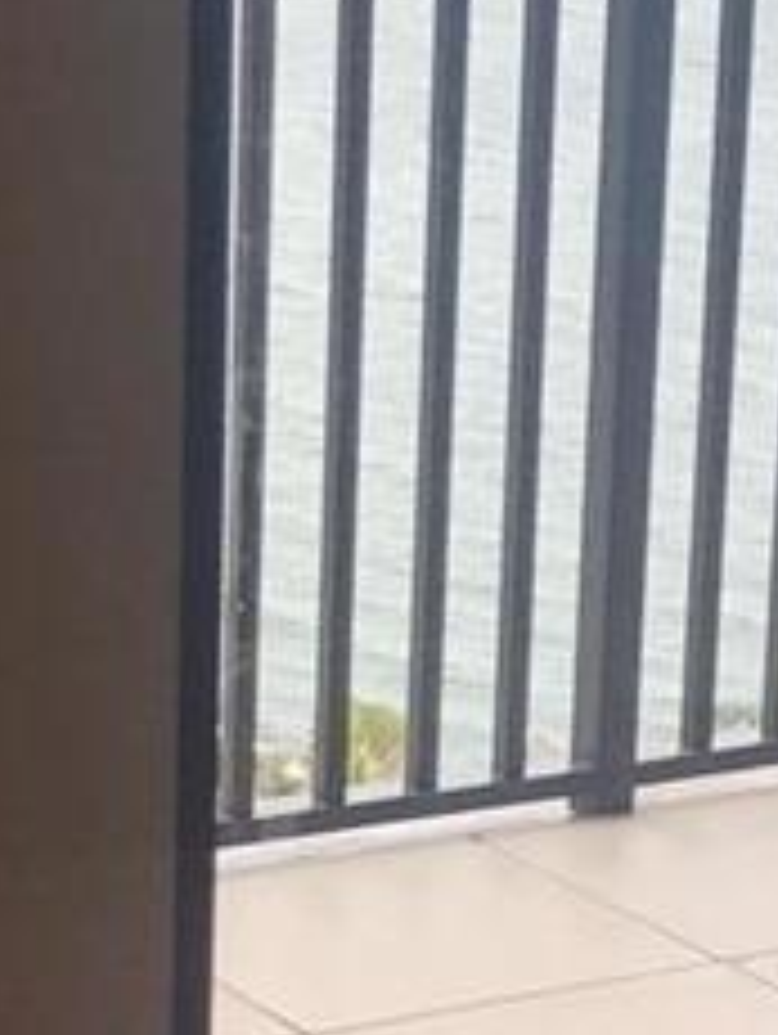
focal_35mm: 146
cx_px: 621
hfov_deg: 10.2
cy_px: 652
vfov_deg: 13.5
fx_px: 4367
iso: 20
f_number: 1.8
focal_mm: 3.99
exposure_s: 1/178
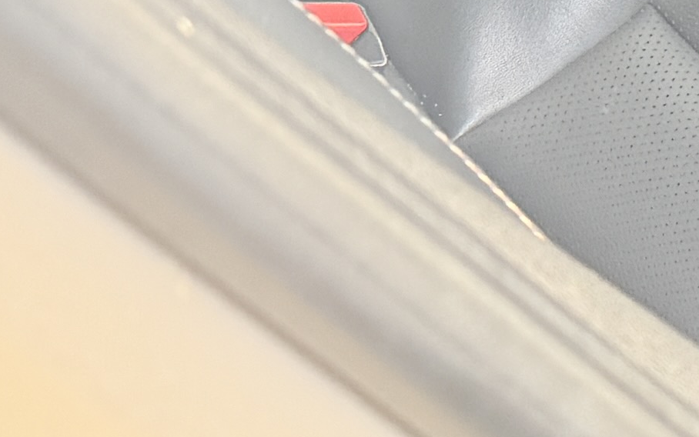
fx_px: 3049
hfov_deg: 11.0
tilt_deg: -20.7
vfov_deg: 6.9
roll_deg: +1.3
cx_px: 1677
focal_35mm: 160
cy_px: -1087
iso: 125
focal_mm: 6.76
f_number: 1.78
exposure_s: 1/243
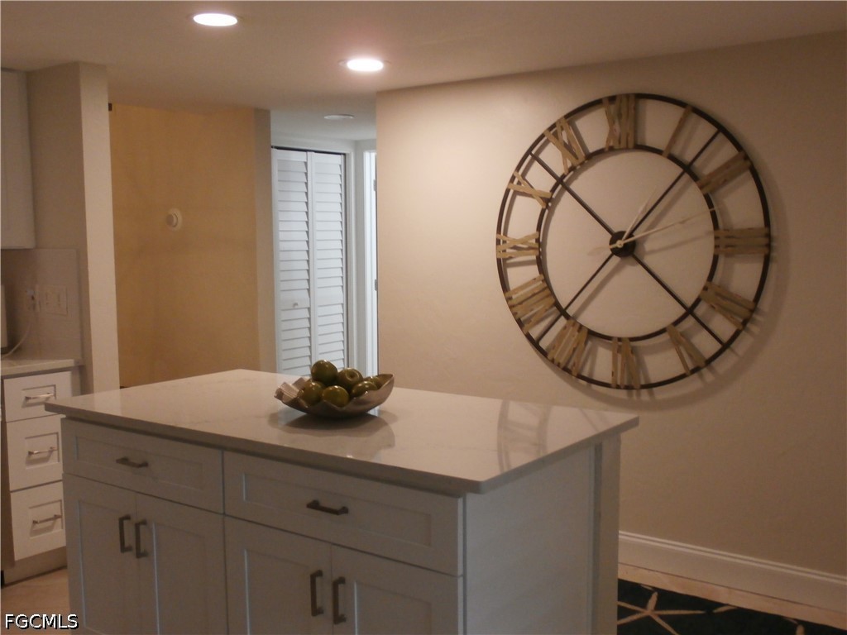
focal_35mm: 34
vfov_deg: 41.8
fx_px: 832
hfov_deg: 54.0
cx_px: 424
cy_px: 318
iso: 400
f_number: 3.4
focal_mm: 6
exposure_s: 1/30
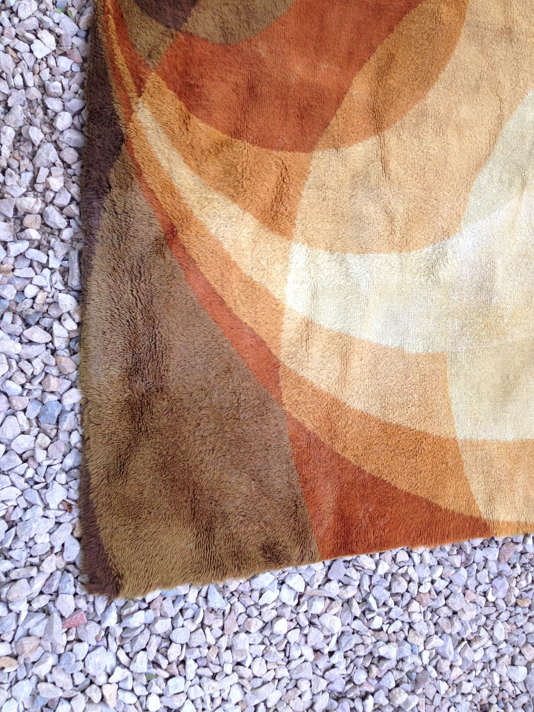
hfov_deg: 40.7
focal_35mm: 35
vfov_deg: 52.6
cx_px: 267
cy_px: 356
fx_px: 720
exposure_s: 1/60
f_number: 2.4
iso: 64
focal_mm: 4.28
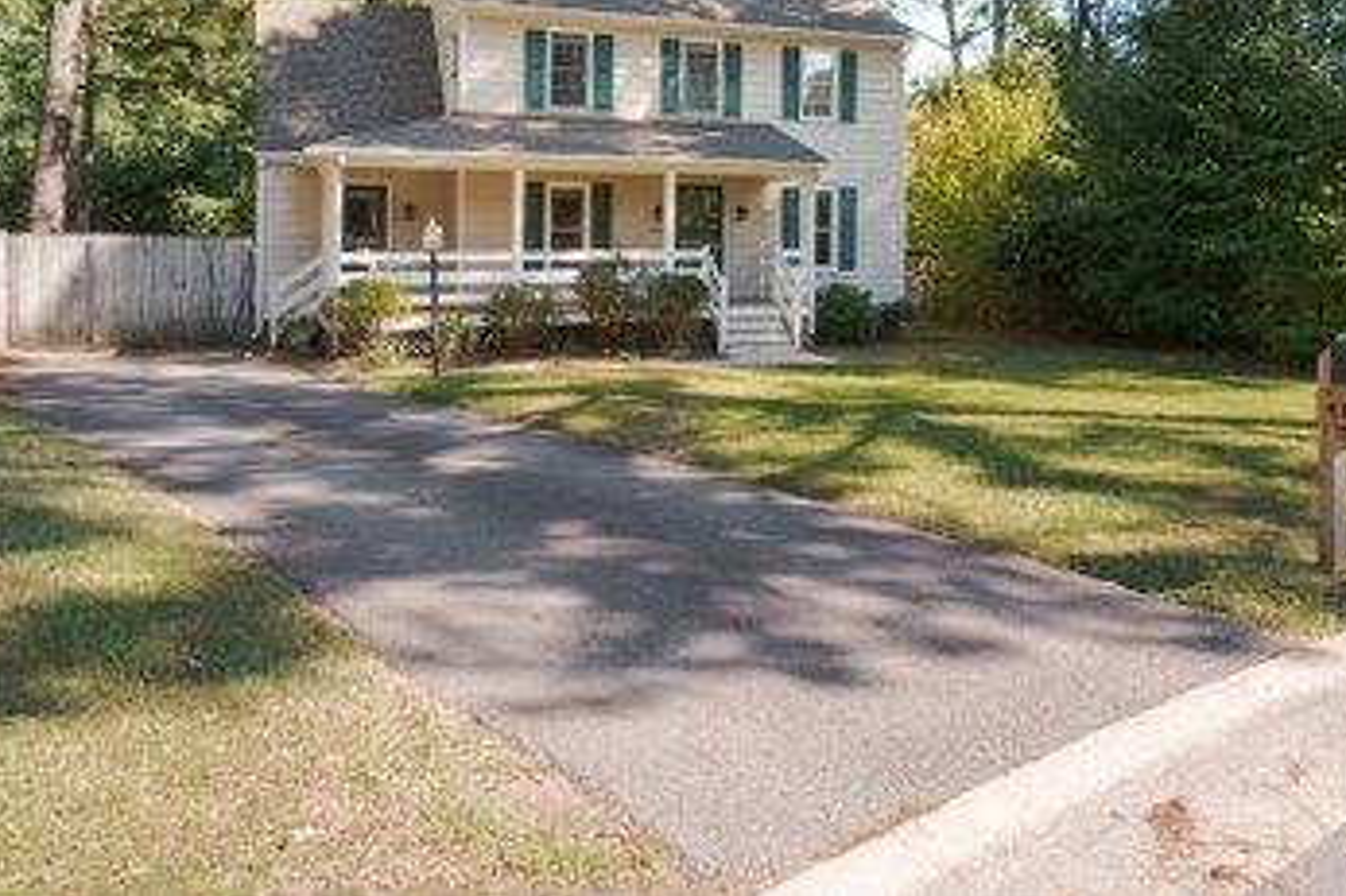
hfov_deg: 59.9
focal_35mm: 31
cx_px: 787
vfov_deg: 41.3
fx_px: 1158
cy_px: 246
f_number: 8
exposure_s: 1/200
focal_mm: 14
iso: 100
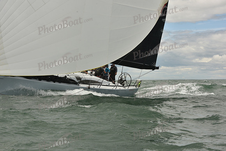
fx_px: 440
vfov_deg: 19.5
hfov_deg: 28.8
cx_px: 113
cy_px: 76
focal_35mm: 70
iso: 320
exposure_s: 1/800
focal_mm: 70
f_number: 11
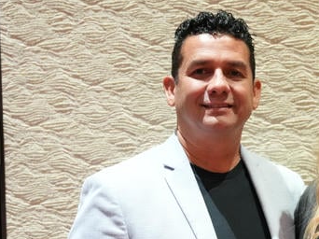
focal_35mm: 118
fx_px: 1084
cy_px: 228
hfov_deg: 16.4
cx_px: 316
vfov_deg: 12.5
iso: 10000
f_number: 2.8
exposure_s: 1/60
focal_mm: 52.3
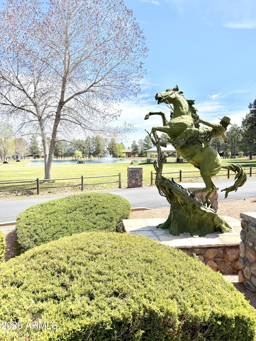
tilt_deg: -3.5
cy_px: 170
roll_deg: -1.1
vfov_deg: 71.6
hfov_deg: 56.8
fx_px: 237
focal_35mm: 24
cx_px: 128
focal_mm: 6.76
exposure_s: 1/4673
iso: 80
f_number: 1.78
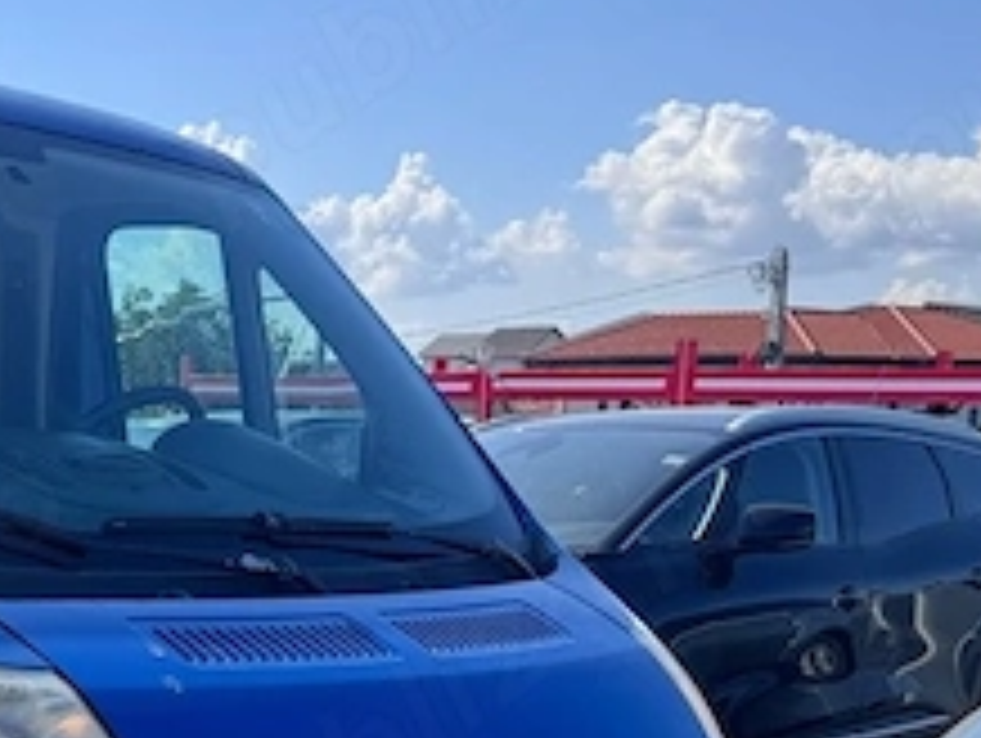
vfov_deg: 21.6
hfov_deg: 27.3
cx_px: -50
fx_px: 1872
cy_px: 706
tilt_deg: -8.7
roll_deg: -0.1
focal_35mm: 66
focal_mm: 6.76
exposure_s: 1/2506
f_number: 1.78
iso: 80
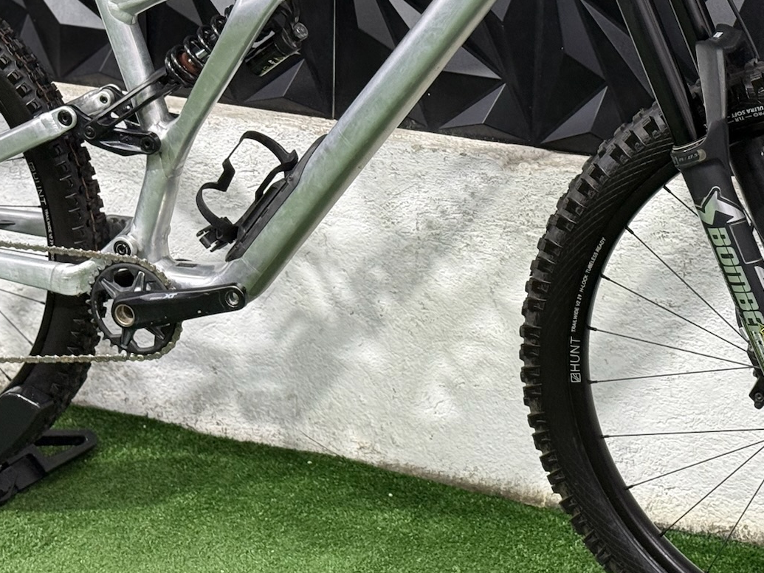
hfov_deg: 20.6
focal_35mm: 95
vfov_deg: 15.5
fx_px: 2096
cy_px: 188
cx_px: 439
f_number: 1.78
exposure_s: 1/60
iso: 200
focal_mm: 6.76
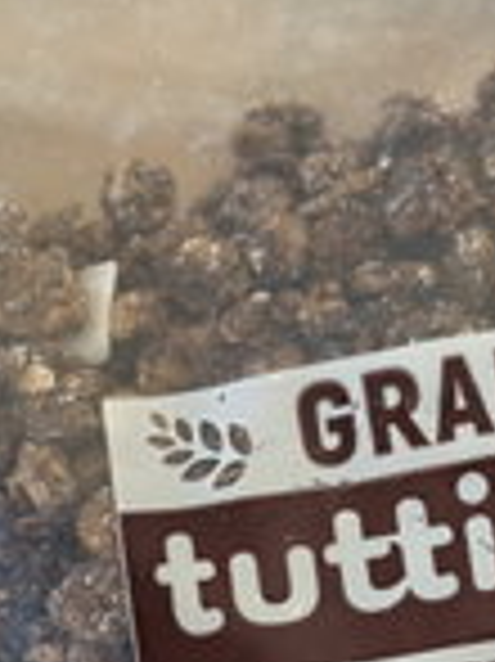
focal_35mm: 174
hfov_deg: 8.5
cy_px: 709
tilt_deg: -8.8
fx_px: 3322
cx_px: 459
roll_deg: +0.7
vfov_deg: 11.2
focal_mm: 6.86
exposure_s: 1/60
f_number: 1.78
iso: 200
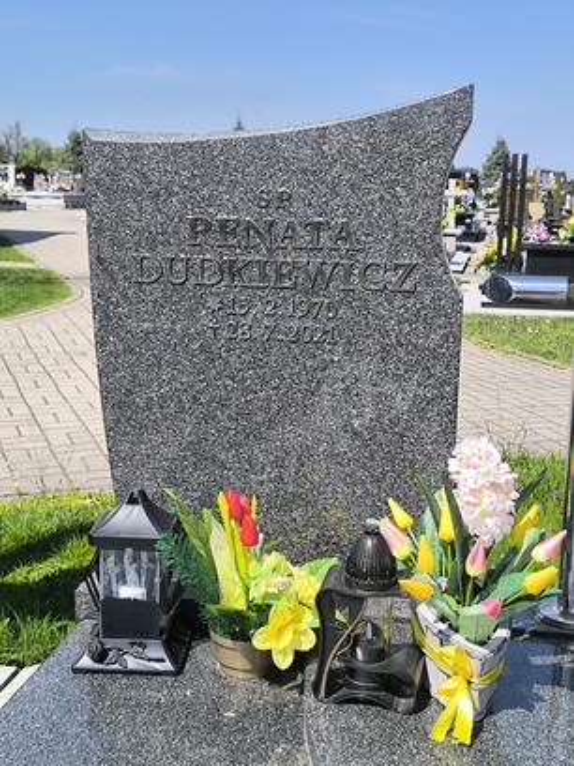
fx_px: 1017
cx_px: 287
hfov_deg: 31.5
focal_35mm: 46
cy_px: 383
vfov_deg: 41.2
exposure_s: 1/897
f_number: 1.65
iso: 50
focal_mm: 6.14
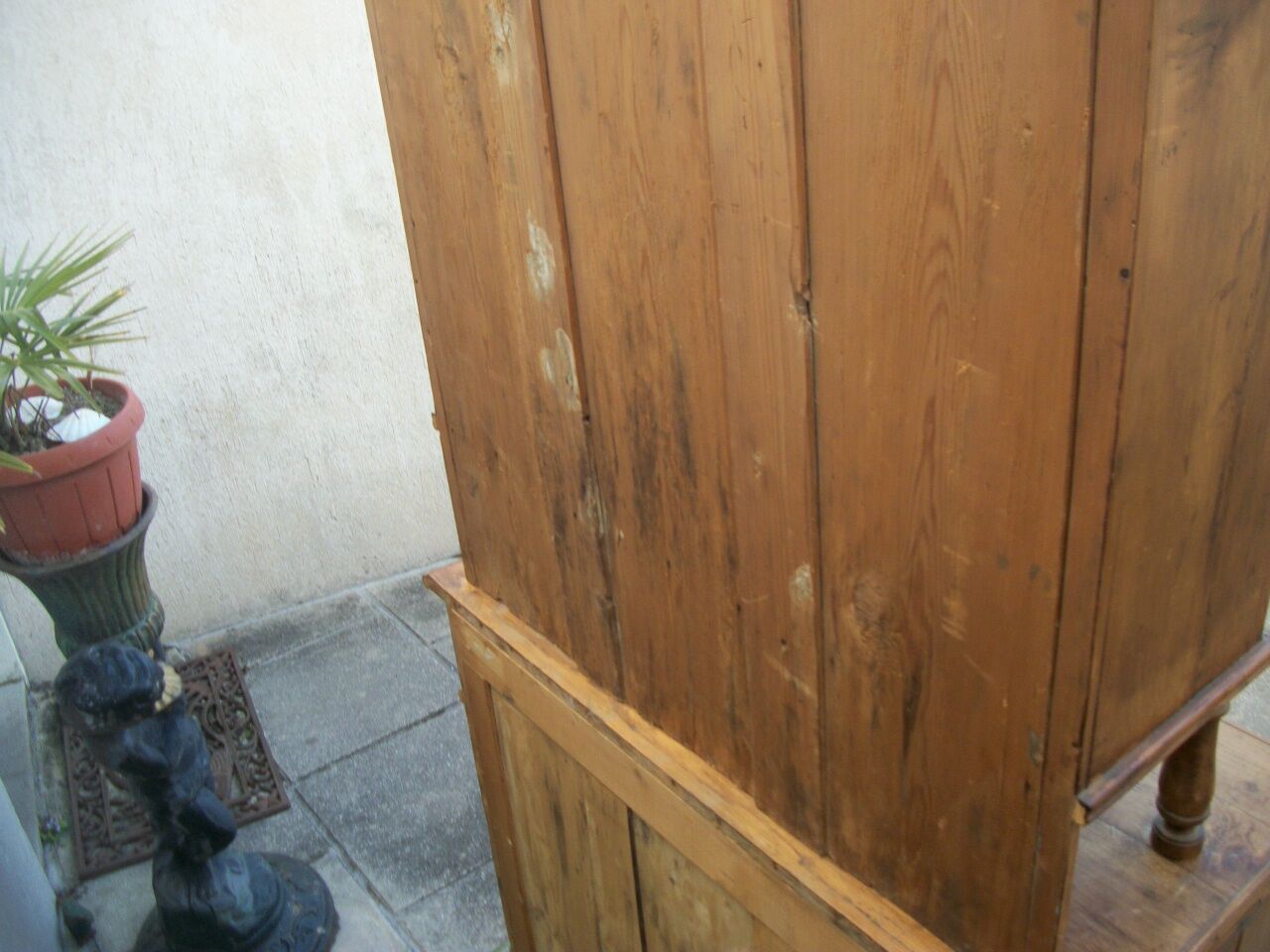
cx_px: 635
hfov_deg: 56.8
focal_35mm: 32
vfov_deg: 44.2
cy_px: 476
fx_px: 1174
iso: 80
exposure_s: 1/100
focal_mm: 5.7
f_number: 2.9
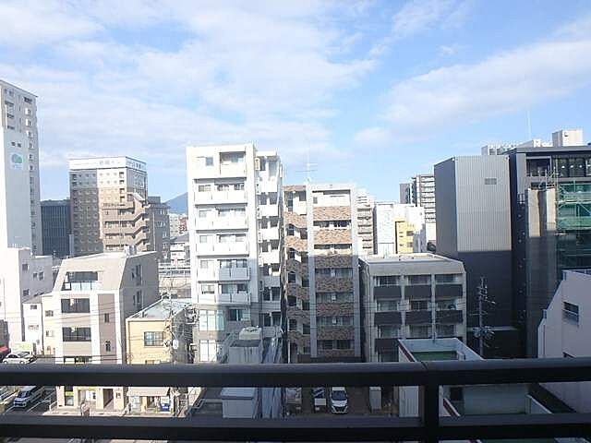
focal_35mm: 21
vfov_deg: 63.4
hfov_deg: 79.0
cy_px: 222
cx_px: 296
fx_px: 359
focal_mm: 3.7
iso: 125
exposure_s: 1/800
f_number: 3.5
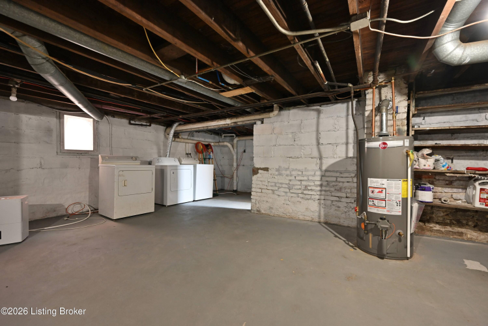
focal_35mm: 15
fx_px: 203
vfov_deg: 77.4
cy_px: 163
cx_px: 244
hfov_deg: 100.4
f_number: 5.6
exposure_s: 1/5
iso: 1600
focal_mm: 15
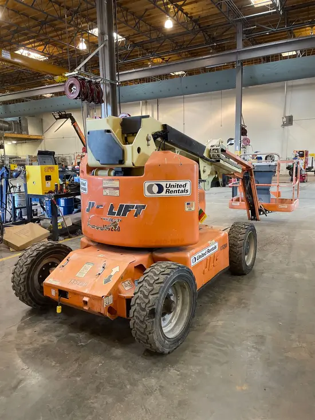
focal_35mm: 26
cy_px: 210
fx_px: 315
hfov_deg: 53.1
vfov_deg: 67.3
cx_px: 158
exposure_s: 1/60
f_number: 1.6
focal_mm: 4.2
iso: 200
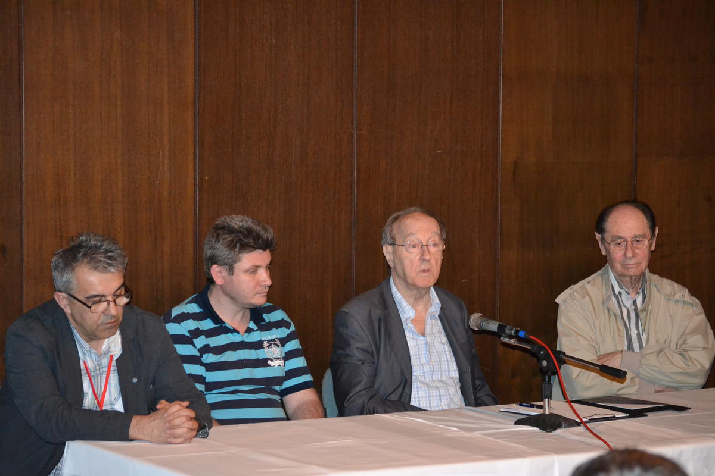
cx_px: 358
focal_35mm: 112
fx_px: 2234
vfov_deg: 12.2
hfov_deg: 18.2
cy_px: 238
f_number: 4.2
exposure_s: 1/60
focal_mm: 75
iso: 3200
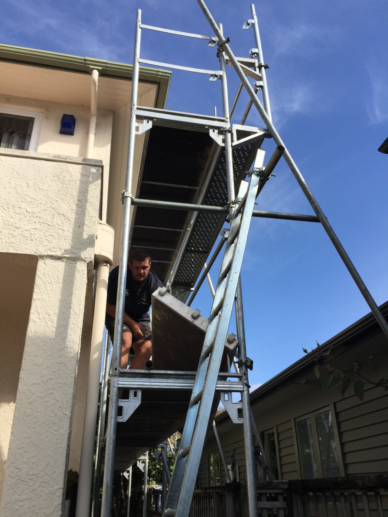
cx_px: 194
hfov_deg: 48.2
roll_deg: +1.6
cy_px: 258
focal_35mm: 29
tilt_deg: +30.3
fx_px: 433
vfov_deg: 61.7
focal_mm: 4.15
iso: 32
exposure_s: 1/1883
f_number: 2.2
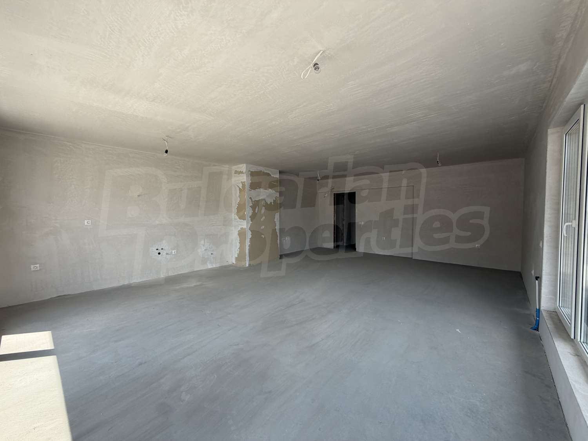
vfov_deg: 85.7
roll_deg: -0.1
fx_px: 238
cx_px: 294
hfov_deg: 102.1
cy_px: 220
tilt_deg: -1.6
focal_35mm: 14
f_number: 2.2
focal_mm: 2.22
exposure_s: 1/183
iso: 40
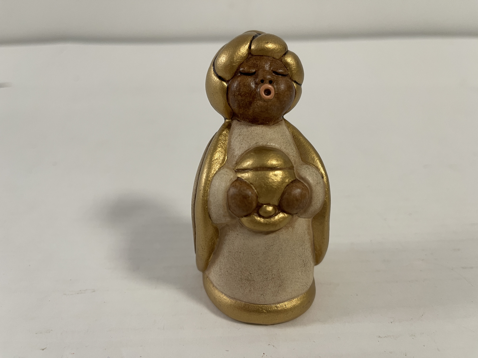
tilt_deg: -26.1
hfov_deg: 69.4
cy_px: 179
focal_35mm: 25
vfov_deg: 54.9
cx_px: 239
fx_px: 345
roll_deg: -0.7
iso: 80
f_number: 1.6
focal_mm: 5.1
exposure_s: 1/50
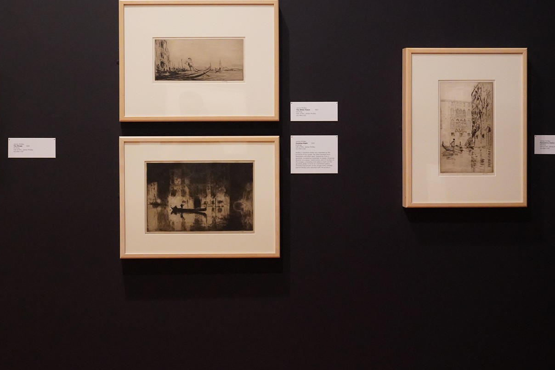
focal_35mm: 48
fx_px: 740
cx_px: 198
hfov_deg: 40.7
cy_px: 123
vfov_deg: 27.9
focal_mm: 29
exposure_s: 1/80
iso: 8000
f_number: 5.6
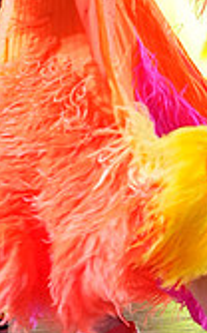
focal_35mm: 708
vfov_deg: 3.0
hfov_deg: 1.9
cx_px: 41
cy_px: -98
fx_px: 6407
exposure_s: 1/400
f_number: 4.5
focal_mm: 200
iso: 6400
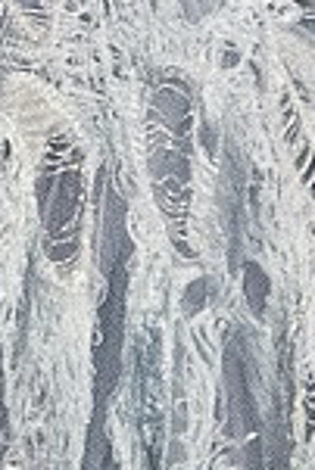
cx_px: 41
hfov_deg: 0.8
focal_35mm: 1665
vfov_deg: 1.2
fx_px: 21802
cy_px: -1145
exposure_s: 1/320
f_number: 5
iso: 5000
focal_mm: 140
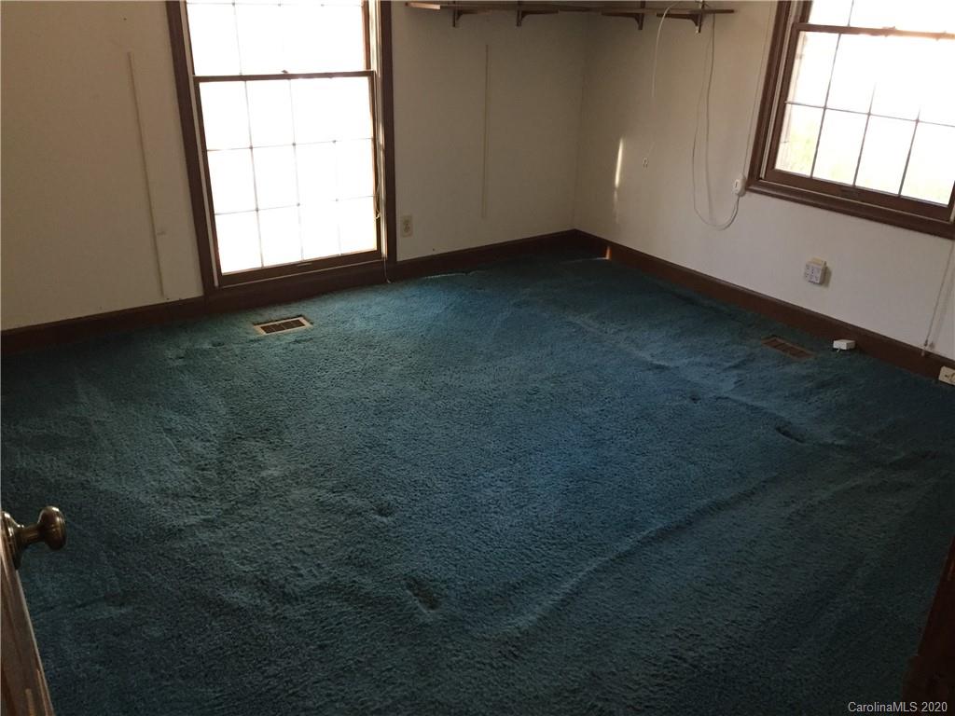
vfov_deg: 48.2
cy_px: 358
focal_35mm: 29
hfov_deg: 61.7
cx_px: 478
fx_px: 800
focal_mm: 4.15
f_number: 2.2
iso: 160
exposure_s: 1/30
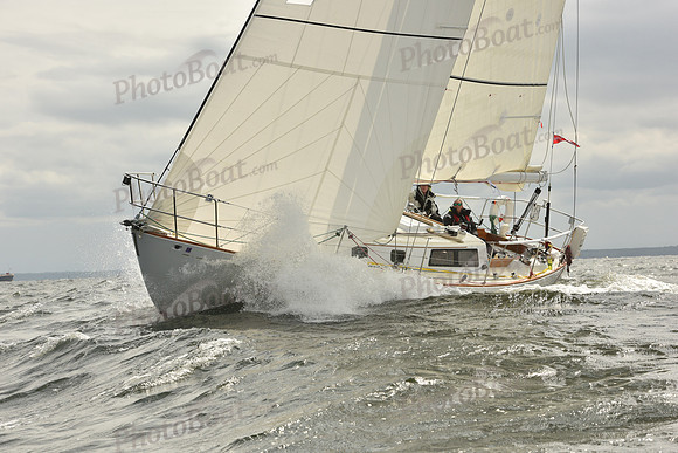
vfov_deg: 14.0
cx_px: 339
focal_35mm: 98
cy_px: 226
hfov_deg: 20.8
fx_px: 1846
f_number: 10
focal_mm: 98
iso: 320
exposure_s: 1/1250
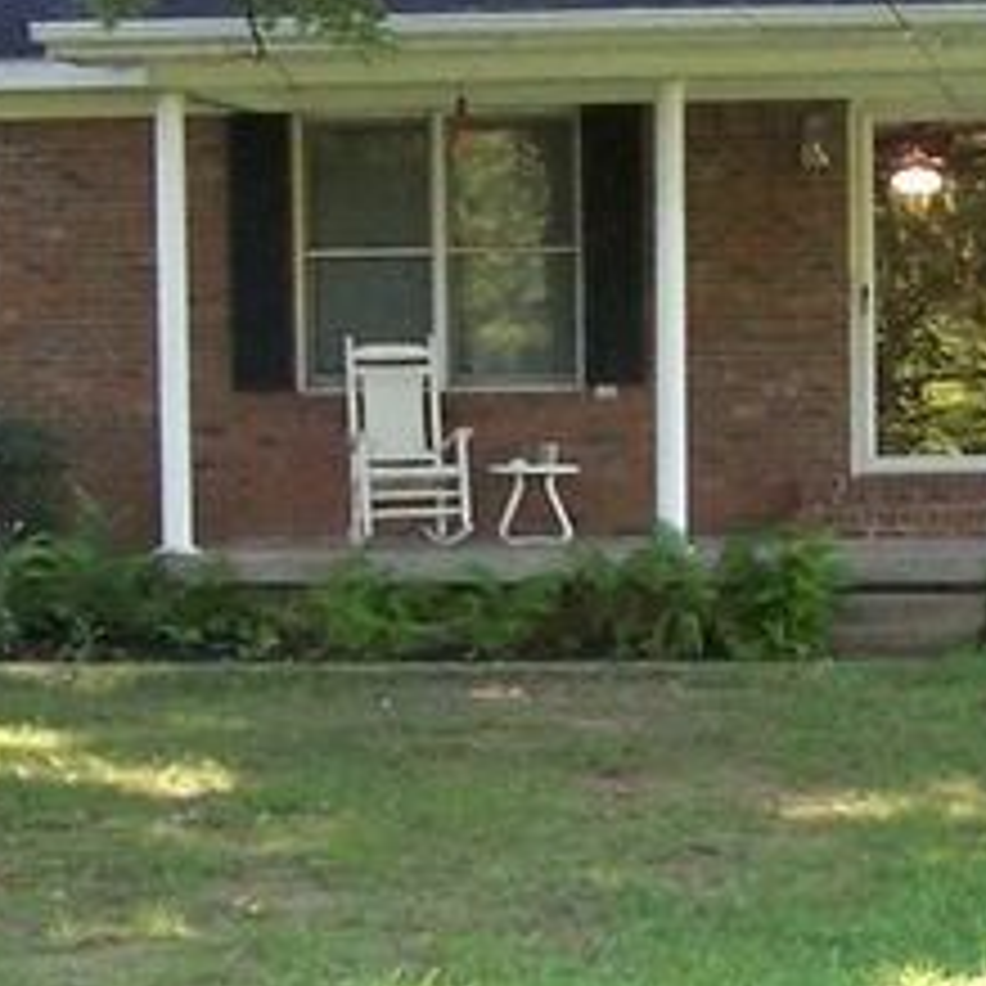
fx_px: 5736
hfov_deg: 9.8
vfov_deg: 9.8
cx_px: 761
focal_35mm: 178
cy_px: 644
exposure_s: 1/90
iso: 140
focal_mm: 7.1
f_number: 2.9
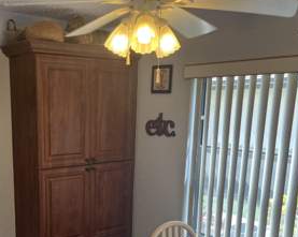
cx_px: 86
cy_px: 185
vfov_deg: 33.2
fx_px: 388
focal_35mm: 44
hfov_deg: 41.2
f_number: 1.6
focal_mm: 5.1
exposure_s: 1/120
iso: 40
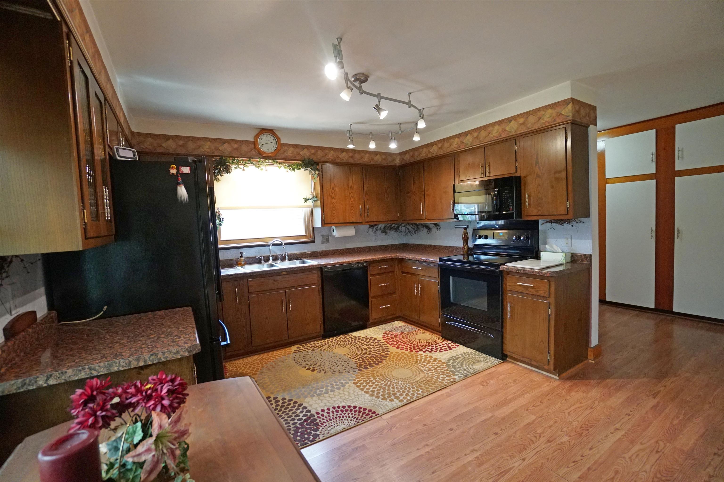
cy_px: 241
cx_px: 362
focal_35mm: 15
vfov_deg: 77.3
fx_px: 302
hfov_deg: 100.4
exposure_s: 1/160
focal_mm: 10
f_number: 4
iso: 3200
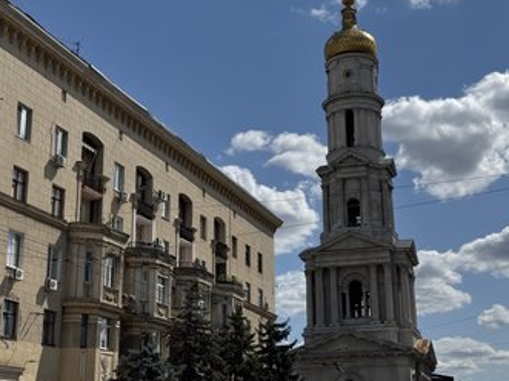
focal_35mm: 58
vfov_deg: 25.2
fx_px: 853
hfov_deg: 33.2
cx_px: 288
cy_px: 192
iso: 64
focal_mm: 6.76
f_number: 1.78
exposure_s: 1/10526
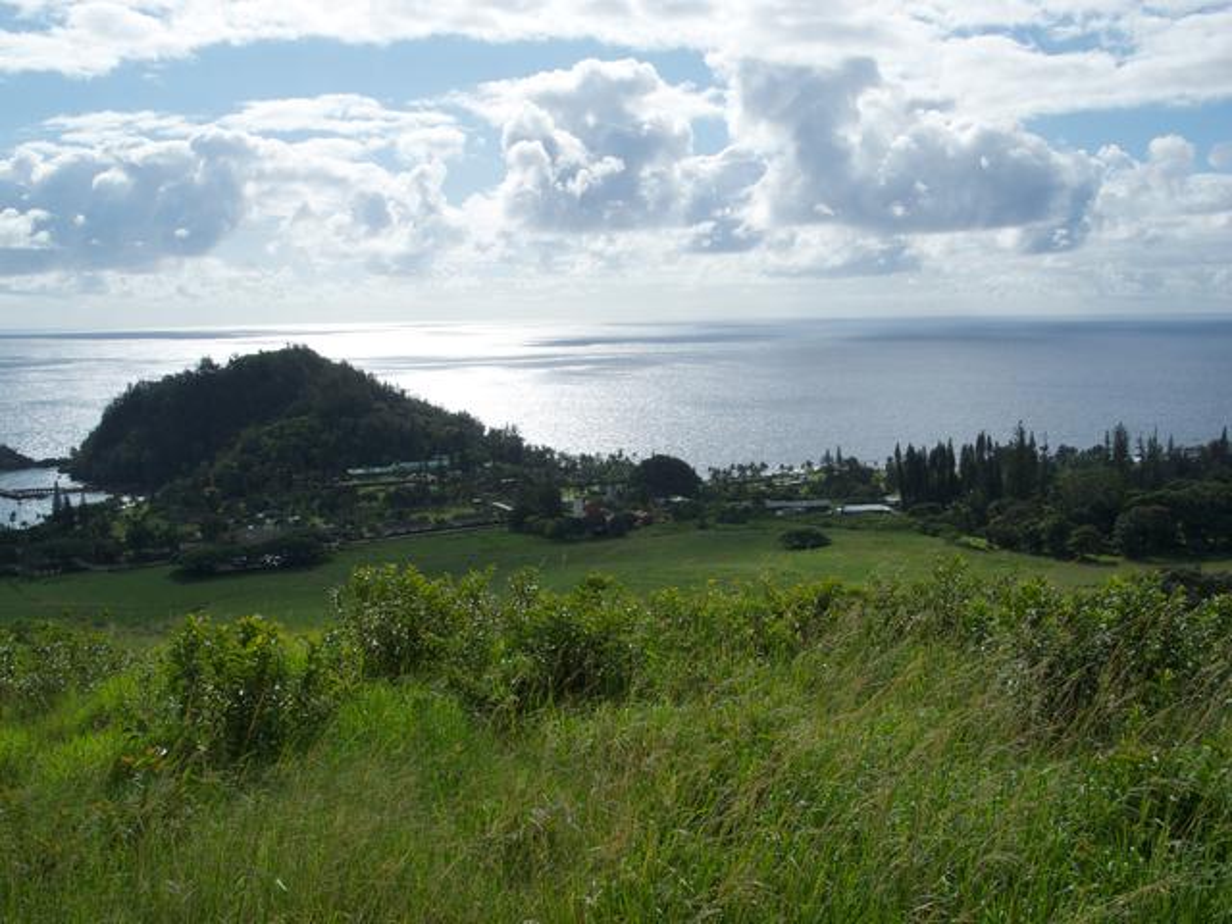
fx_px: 1352
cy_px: 462
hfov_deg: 49.0
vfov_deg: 37.7
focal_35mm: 38
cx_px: 616
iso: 100
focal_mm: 8.1
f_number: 5.6
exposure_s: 1/998
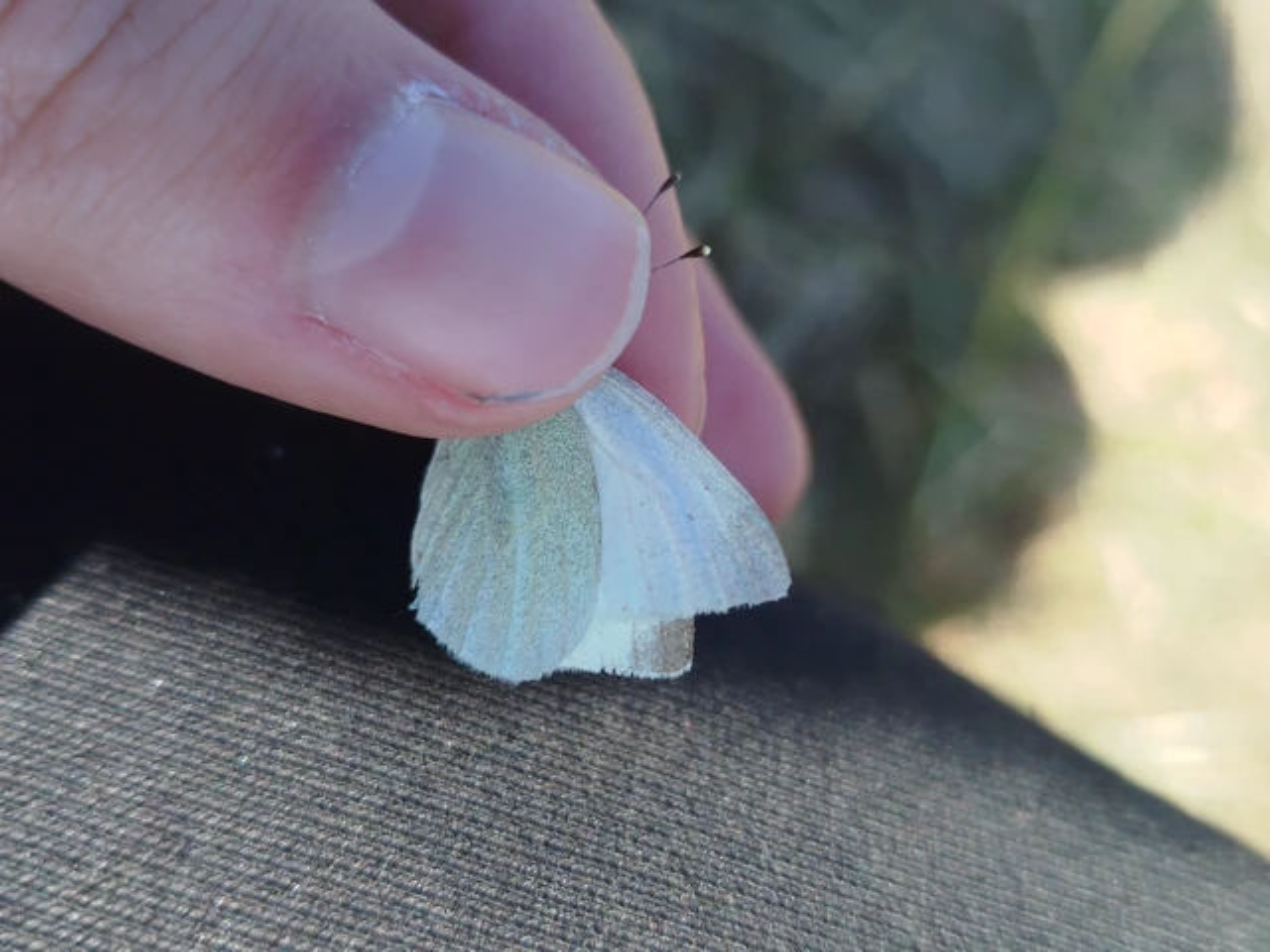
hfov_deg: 45.8
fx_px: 1504
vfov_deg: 35.1
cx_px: 635
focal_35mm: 41
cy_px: 476
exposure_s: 1/321
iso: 50
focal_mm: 5.31
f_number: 1.7
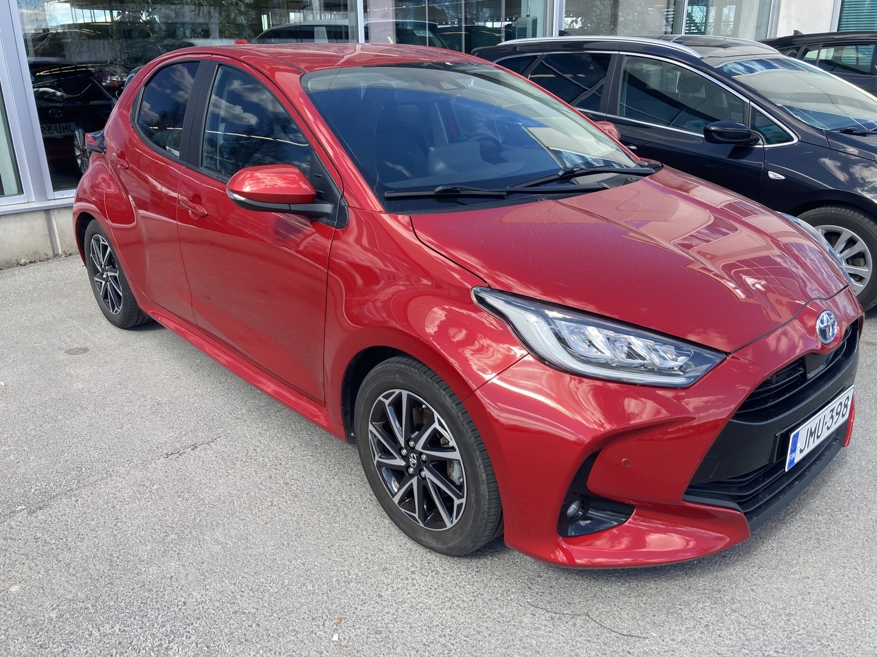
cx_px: 438
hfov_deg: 63.4
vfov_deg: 49.7
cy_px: 328
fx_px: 709
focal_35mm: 28
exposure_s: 1/335
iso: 20
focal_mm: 3.99
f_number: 1.8
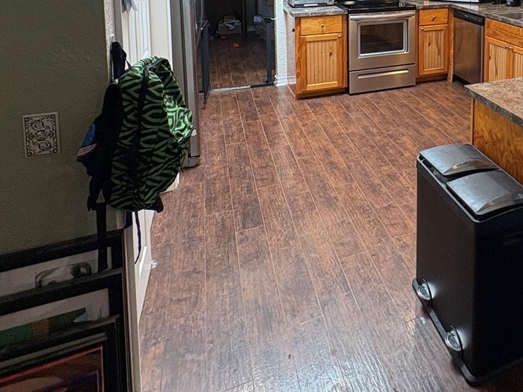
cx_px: 438
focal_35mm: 31
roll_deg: -0.6
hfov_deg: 53.4
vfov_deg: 39.1
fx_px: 468
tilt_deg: -5.3
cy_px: -16
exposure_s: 1/60
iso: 160
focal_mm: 2.22
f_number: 2.2
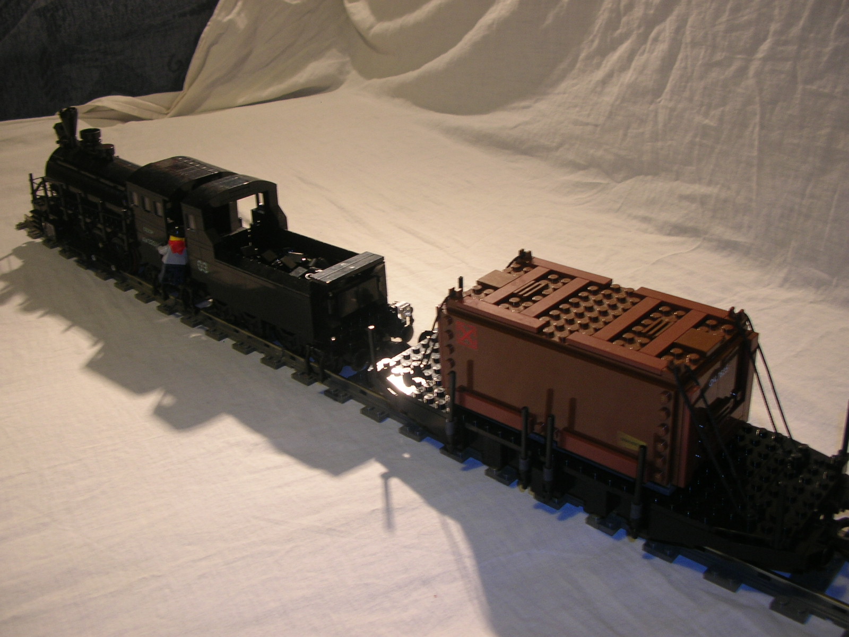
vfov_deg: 40.7
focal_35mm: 35
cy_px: 318
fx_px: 858
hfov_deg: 52.6
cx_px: 424
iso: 50
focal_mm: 5.8
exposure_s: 1/6
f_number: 2.8
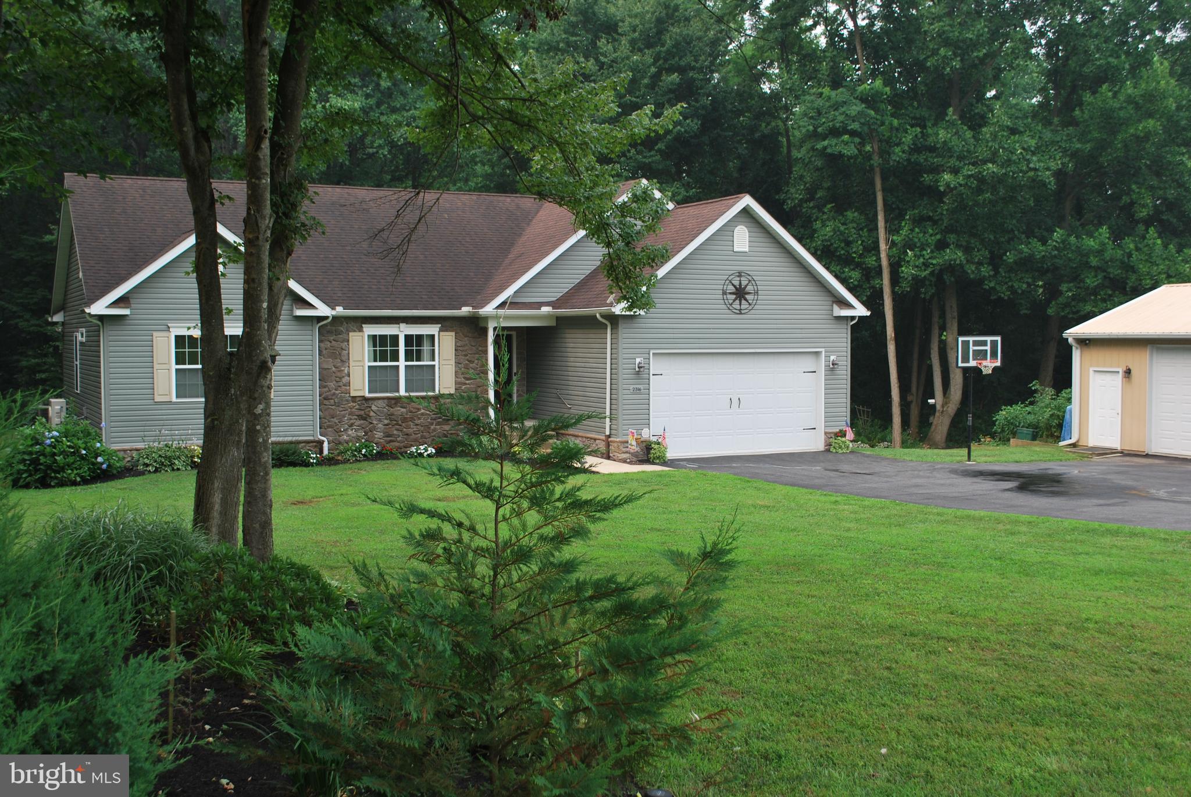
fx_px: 1292
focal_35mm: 39
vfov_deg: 34.3
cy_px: 398
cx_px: 596
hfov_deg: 49.5
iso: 125
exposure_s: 1/125
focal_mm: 26
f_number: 5.6
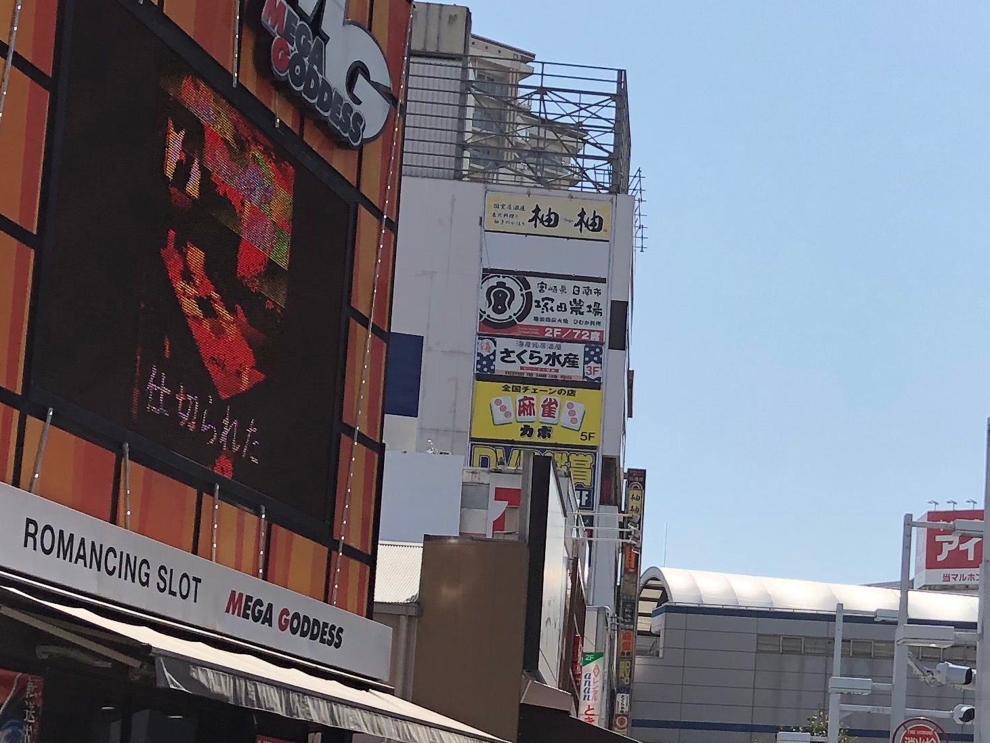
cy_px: 632
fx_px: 2288
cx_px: 1060
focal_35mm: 80
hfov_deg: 23.1
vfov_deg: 18.2
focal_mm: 3.99
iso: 20
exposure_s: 1/2825
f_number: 1.8
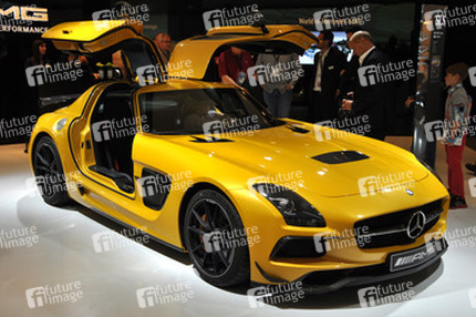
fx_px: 581
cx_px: 246
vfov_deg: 30.5
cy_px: 156
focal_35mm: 44
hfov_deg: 44.5
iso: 640
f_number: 6.3
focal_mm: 28
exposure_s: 1/160
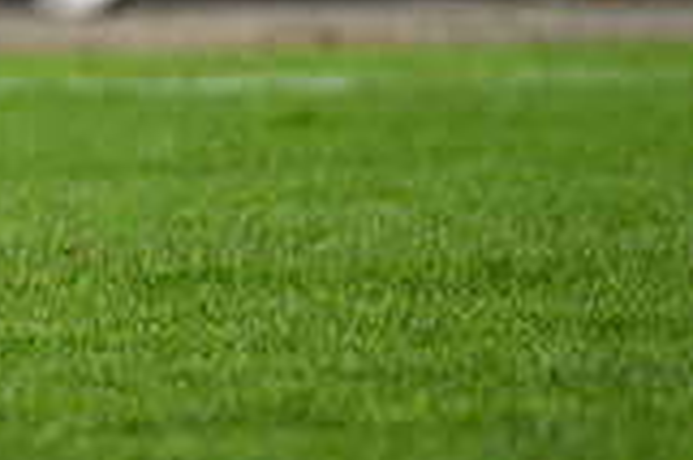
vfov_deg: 0.8
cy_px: -159
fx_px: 31230
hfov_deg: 1.3
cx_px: -542
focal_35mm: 1624
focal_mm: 300
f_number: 2.8
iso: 280
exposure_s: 1/6400
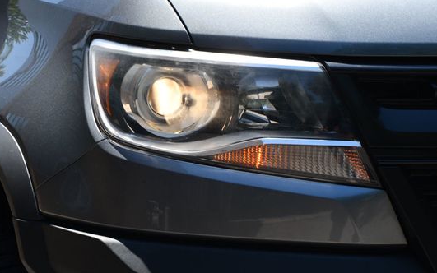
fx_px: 1537
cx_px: 225
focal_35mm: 129
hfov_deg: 16.2
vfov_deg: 10.2
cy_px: 108
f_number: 8
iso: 160
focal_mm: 70
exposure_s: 1/250
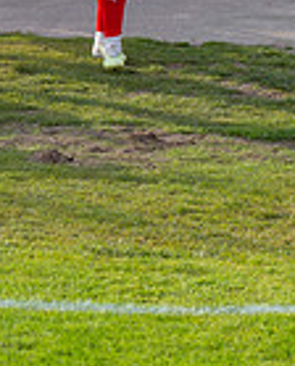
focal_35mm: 273
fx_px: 2966
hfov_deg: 5.7
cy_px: -137
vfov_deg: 7.0
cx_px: 66
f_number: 4.5
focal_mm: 70
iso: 250
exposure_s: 1/1000
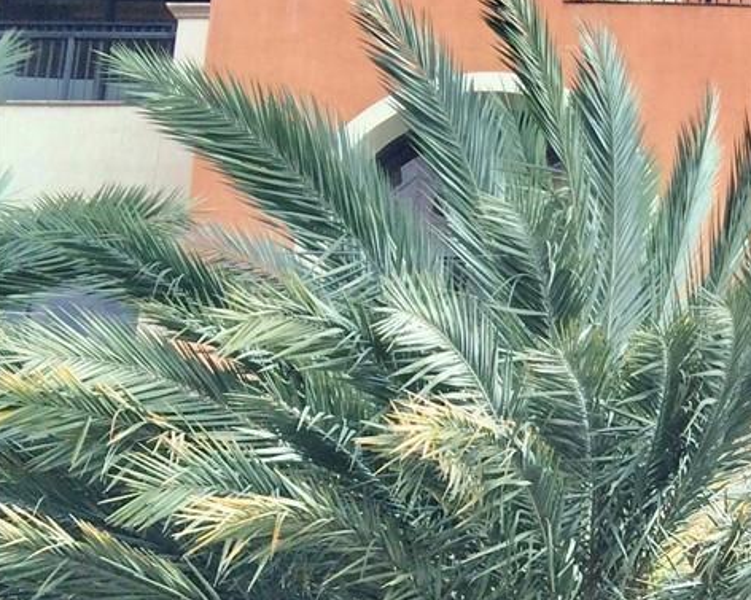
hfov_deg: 17.1
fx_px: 2132
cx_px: 1267
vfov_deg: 15.1
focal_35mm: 96
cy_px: 847
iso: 32
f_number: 2.2
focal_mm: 4.15
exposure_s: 1/391
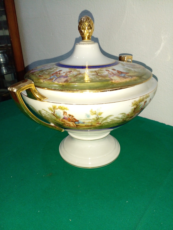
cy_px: 115
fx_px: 180
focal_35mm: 27
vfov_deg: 65.3
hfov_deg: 51.4
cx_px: 86
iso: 160
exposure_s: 1/50
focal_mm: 3.6
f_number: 1.9
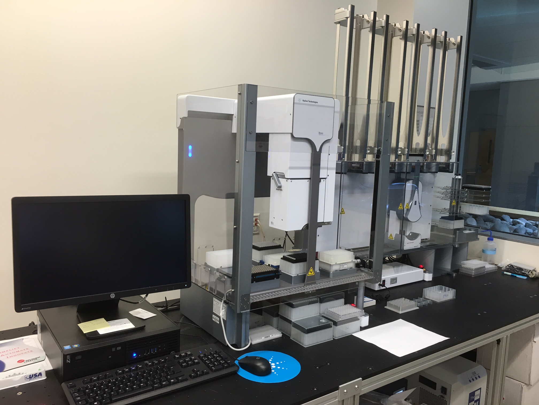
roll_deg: -1.8
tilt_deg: -8.3
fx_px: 452
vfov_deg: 48.2
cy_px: 202
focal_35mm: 29
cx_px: 270
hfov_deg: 61.7
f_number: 2.2
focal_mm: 4.15
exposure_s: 1/30
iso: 50
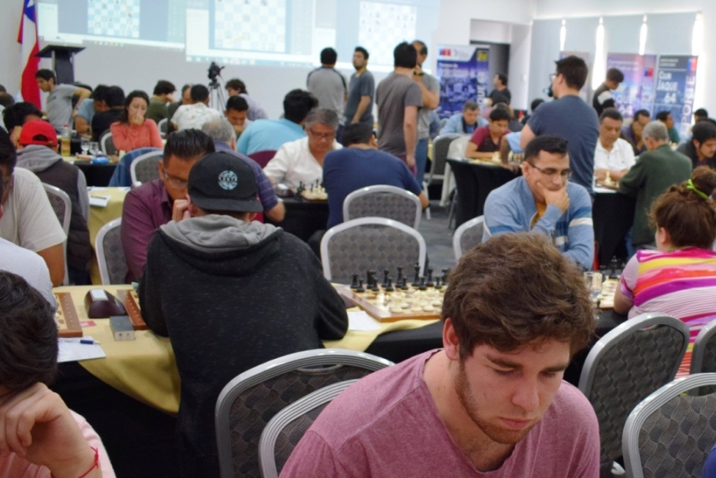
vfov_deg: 26.8
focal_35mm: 50
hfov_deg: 38.2
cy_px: 317
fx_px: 994
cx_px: 568
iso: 800
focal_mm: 18
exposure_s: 1/60
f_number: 4
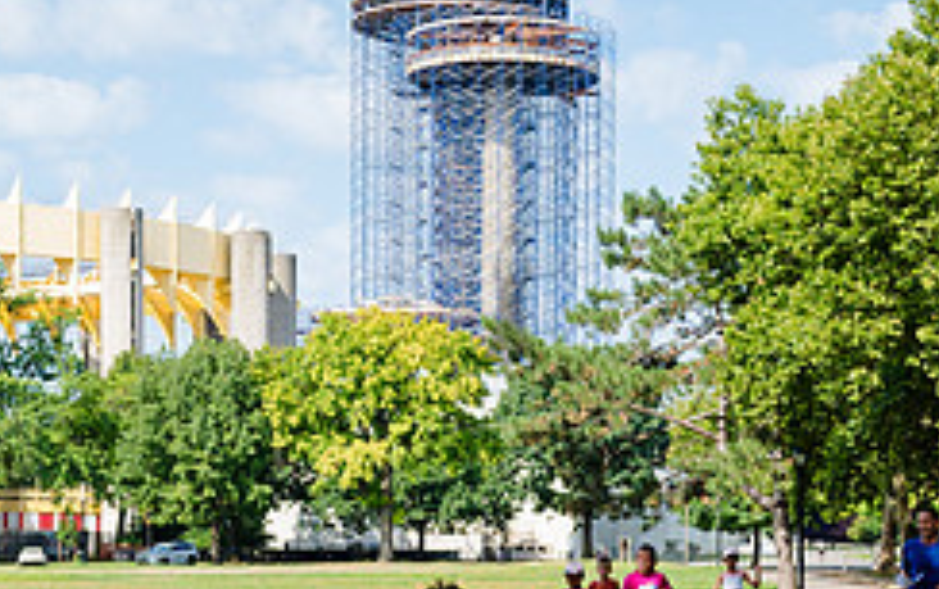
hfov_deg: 22.3
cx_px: 508
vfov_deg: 13.8
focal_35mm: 93
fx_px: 2382
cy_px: 664
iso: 200
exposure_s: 1/1250
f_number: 3.2
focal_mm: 38
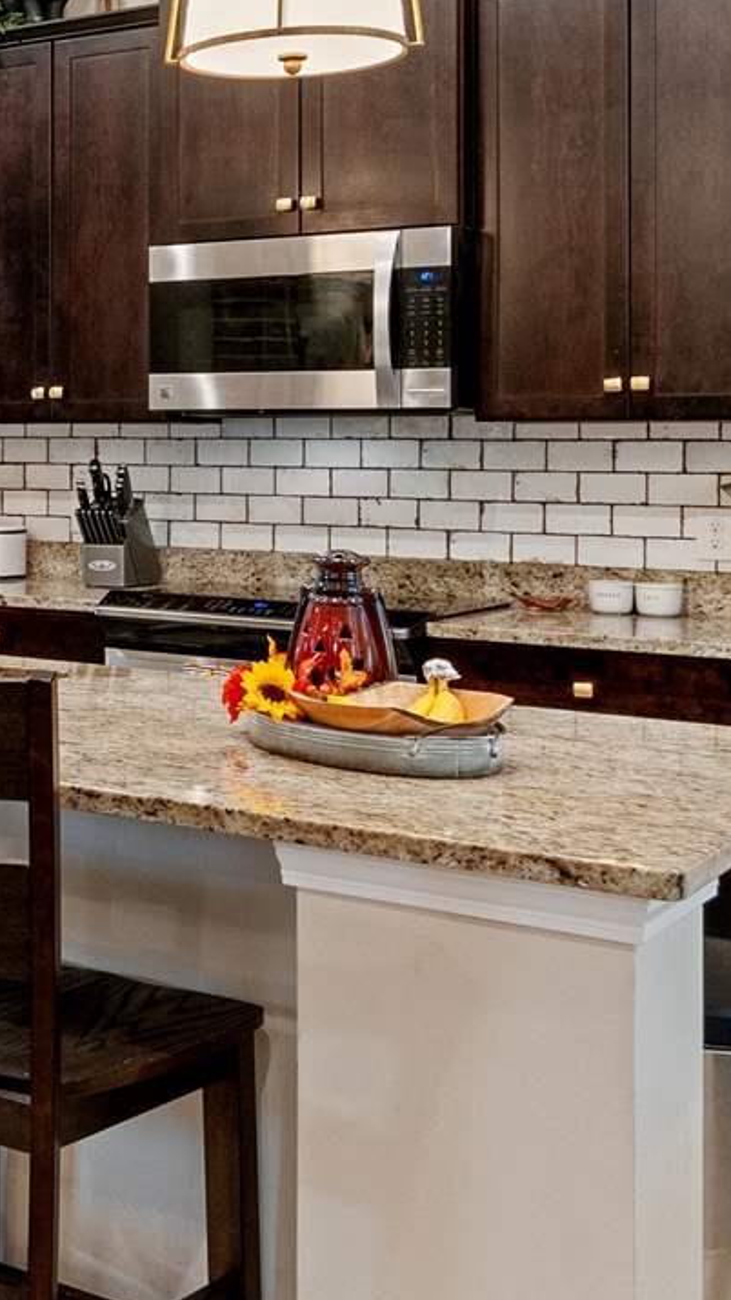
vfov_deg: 37.8
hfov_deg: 19.5
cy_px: 379
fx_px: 1861
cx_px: -356
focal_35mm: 54
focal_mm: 12
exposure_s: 1/3
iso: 400
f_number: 9
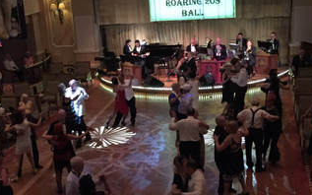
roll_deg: +3.7
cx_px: 152
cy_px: 132
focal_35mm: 62
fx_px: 527
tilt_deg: -18.9
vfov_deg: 20.9
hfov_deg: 33.0
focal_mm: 4.15
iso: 320
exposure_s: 1/17
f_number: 2.2
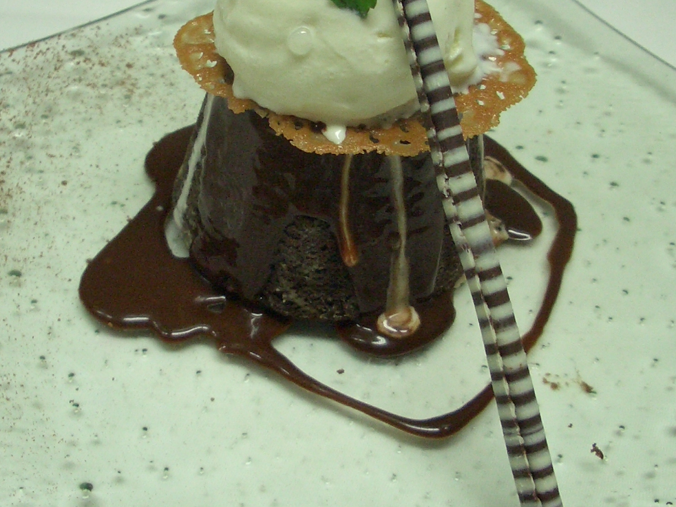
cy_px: 186
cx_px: 321
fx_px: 1113
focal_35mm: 57
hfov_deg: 33.8
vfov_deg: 25.6
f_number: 2.6
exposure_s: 1/80
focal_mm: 5.8
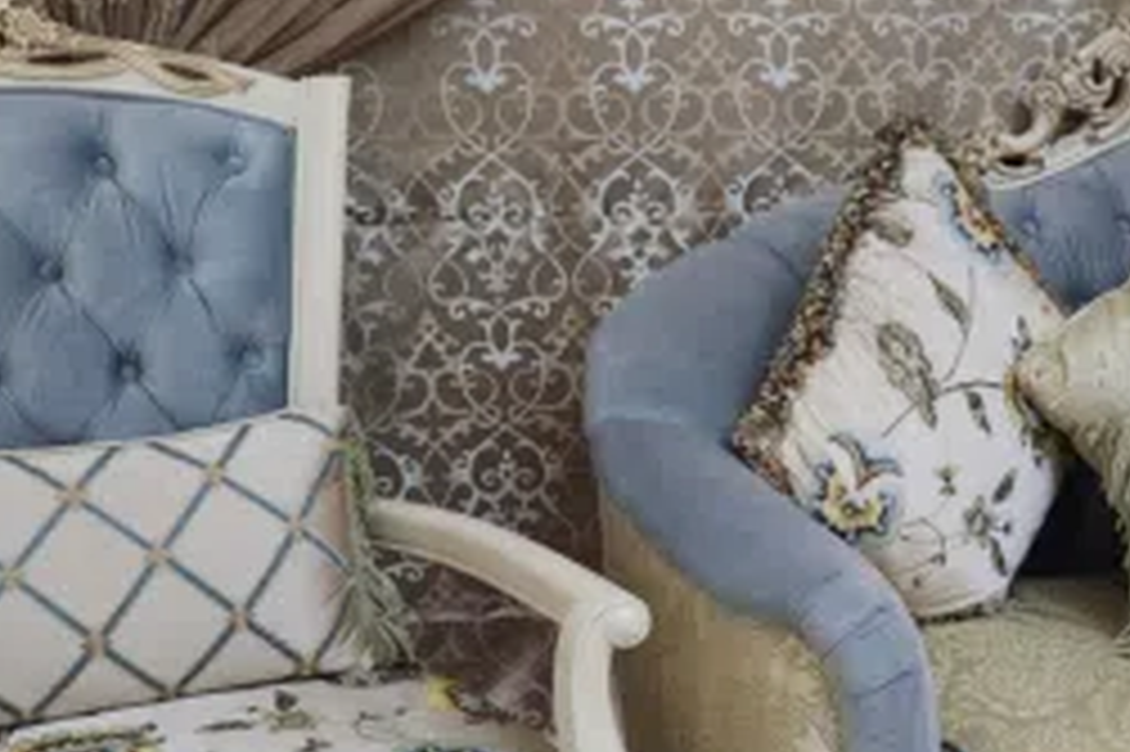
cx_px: 824
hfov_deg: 32.4
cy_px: 531
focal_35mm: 61
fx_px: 1913
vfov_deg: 22.1
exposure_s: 1/100
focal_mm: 5.4
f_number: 1.8
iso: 800
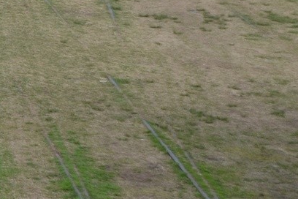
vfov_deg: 5.3
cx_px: -364
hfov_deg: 7.7
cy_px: -139
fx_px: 2102
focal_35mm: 254
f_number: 8
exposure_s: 1/250
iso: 100
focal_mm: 36
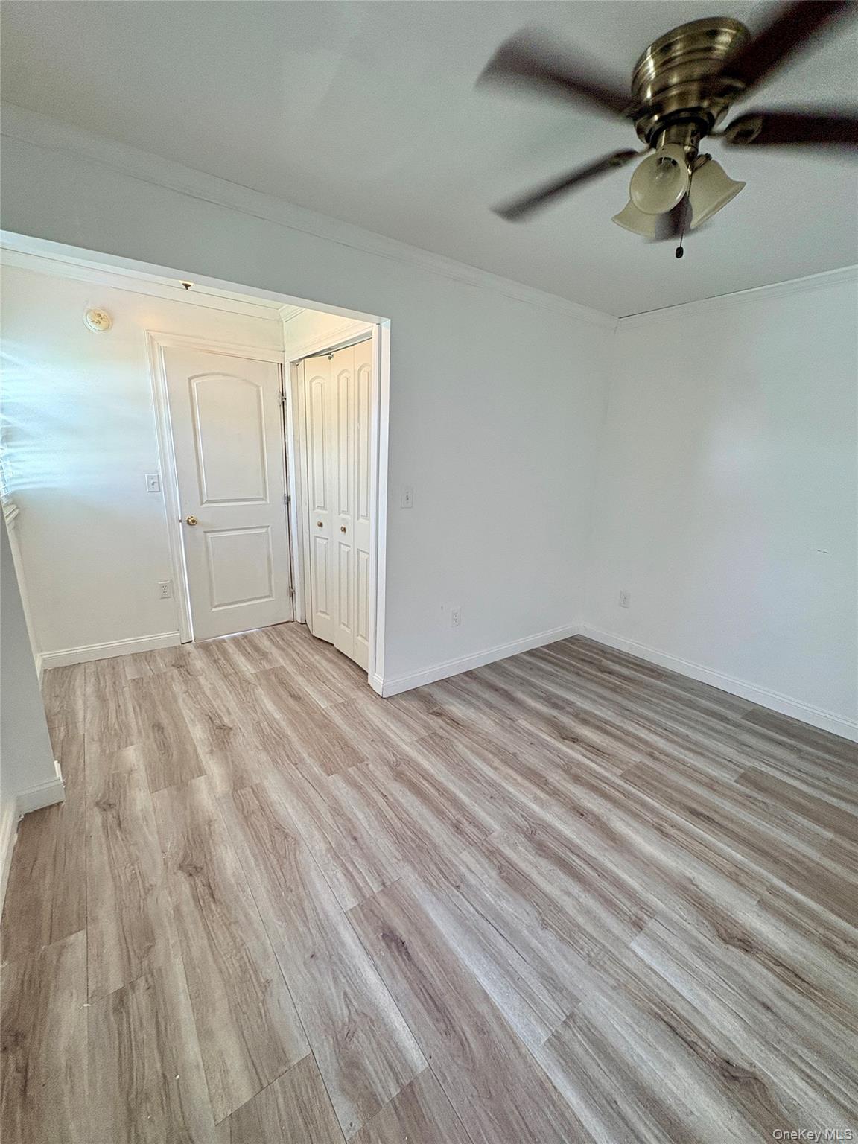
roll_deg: -2.0
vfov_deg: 102.1
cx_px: 429
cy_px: 572
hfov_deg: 85.7
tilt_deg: -13.8
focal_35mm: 14
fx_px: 463
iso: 125
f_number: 2.2
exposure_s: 1/60
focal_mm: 2.22
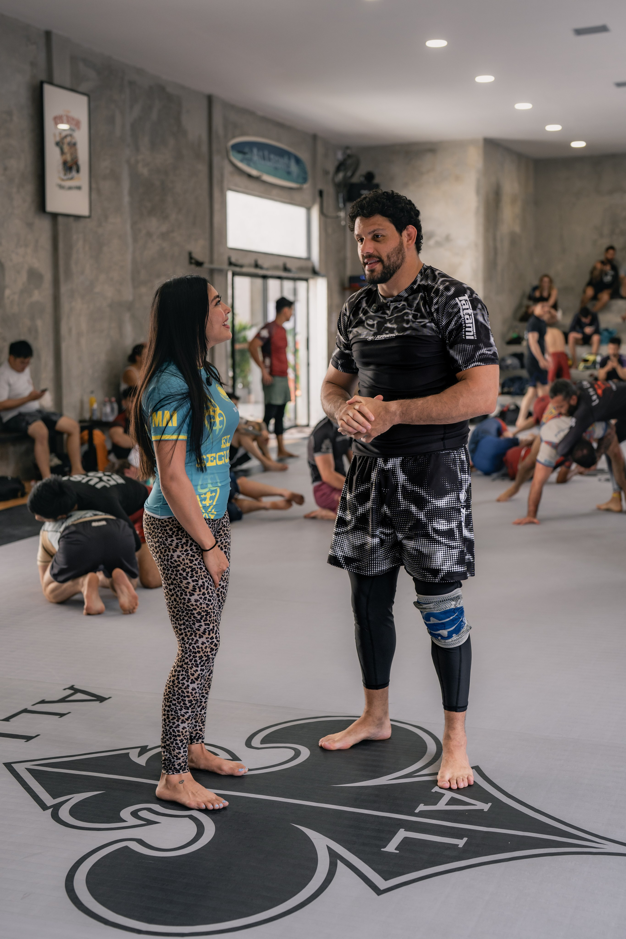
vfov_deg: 39.6
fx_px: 1304
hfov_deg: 27.0
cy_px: 470
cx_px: 313
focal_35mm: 50
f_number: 2.8
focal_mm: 50
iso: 250
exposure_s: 1/200
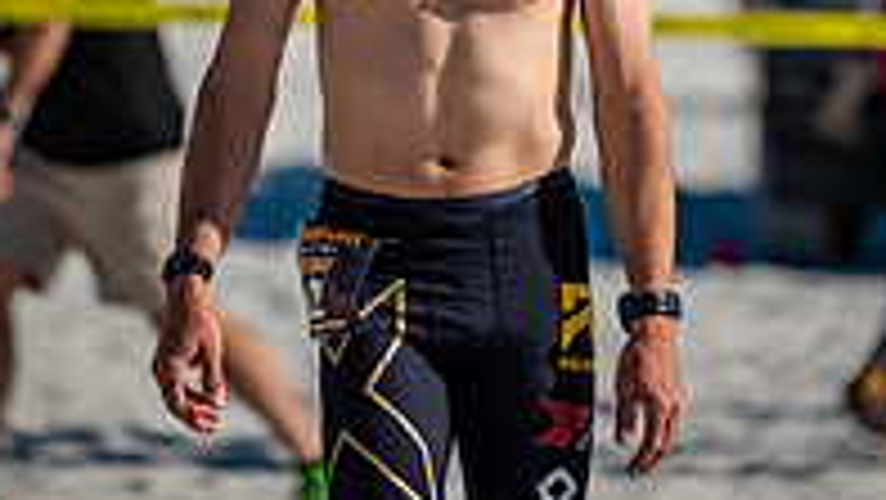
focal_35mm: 478
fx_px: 11234
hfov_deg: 4.5
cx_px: 400
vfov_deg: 2.5
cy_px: -153
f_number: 2.8
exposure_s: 1/4000
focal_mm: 200
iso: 280
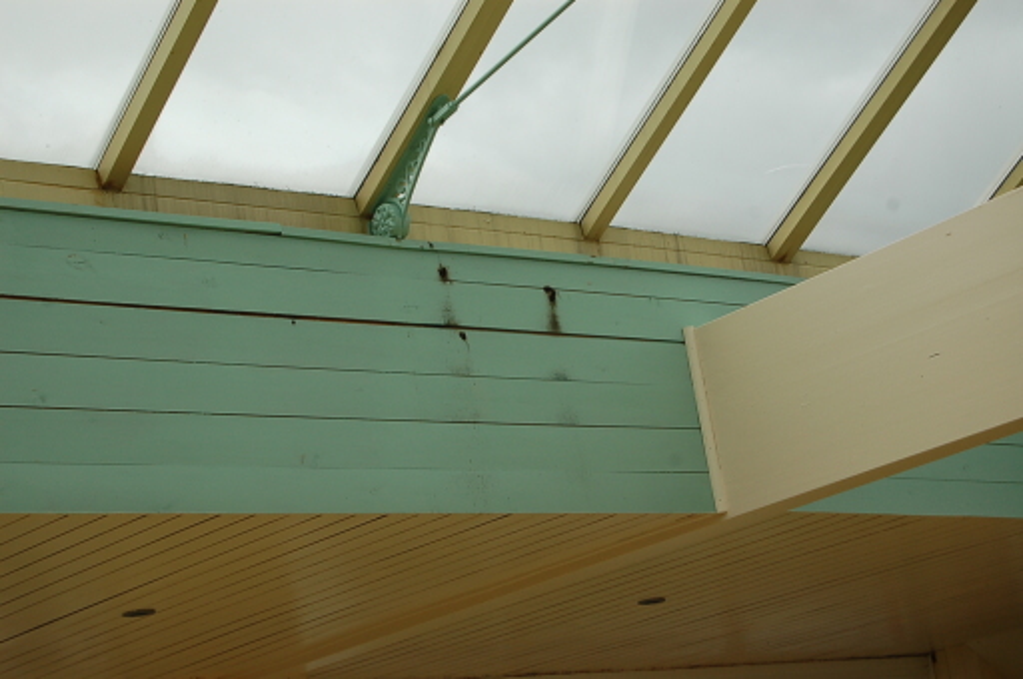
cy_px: 340
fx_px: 2341
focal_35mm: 82
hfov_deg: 24.6
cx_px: 512
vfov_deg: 16.5
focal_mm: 55
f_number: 7.1
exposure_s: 1/200
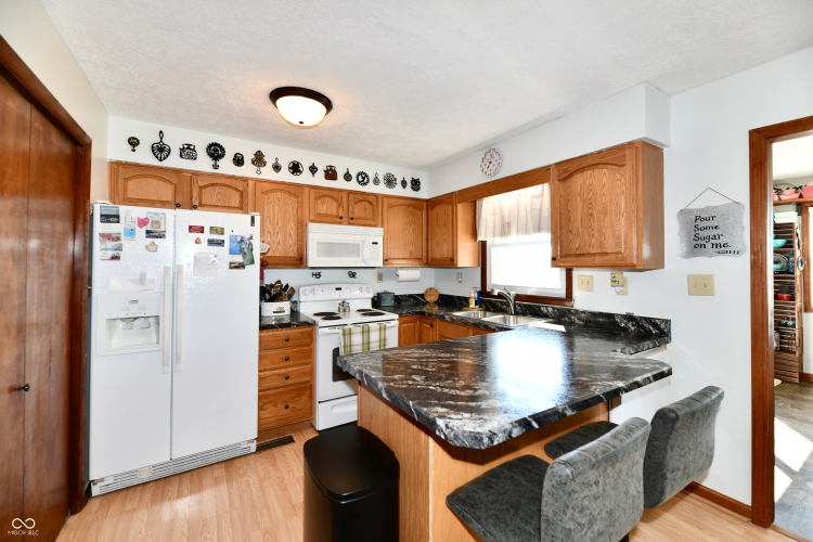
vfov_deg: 81.2
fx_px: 316
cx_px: 406
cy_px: 271
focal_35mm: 14
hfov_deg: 104.3
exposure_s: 1/60
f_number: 6.3
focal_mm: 14
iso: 640
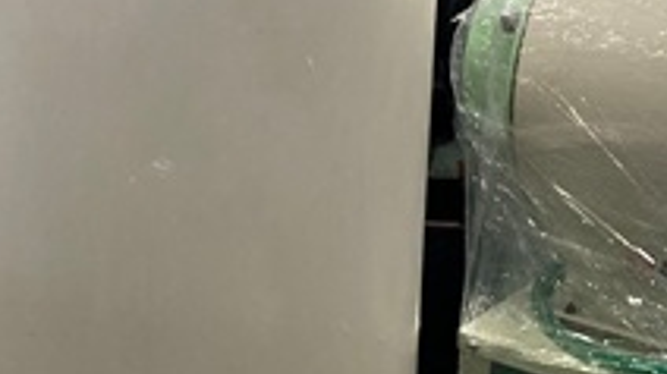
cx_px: 50
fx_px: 1626
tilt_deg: -11.9
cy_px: -41
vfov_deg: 12.9
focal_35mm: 92
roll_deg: -0.1
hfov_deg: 22.5
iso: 100
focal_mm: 3.99
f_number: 1.8
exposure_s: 1/60
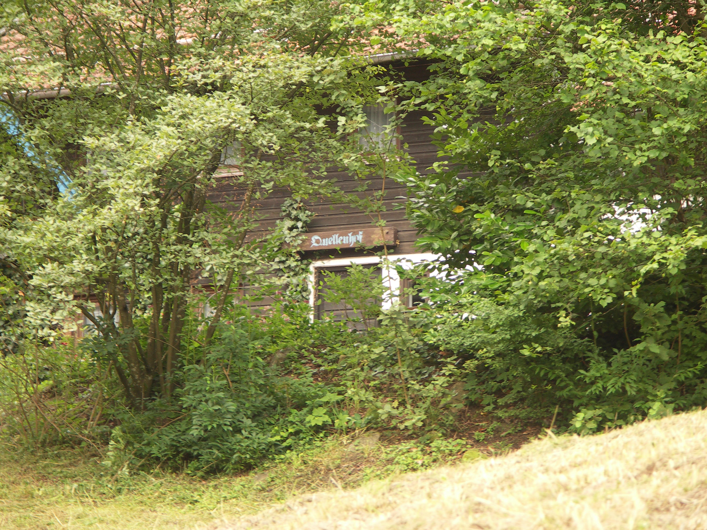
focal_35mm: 194
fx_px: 3962
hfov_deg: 10.2
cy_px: 265
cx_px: 354
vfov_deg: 7.7
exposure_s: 1/25
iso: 100
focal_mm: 50.1
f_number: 3.5
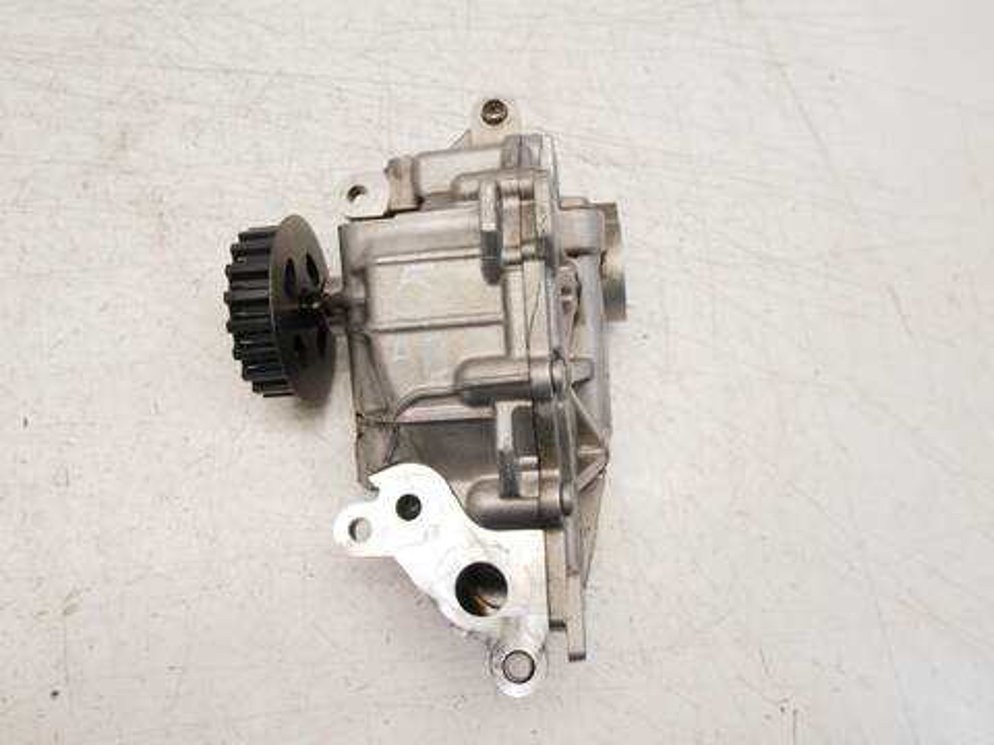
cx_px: 497
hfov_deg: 60.0
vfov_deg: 46.8
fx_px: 861
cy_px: 372
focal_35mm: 30
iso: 320
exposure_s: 1/60
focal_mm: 15
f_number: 3.8
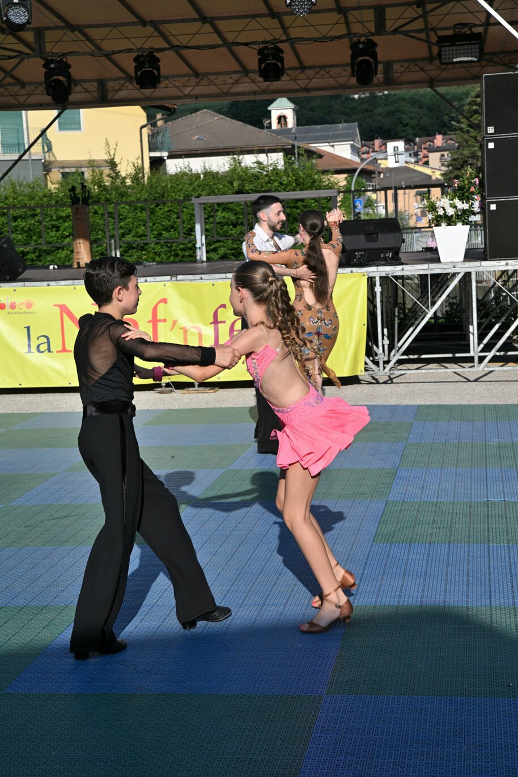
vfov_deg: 28.8
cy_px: 388
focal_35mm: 70
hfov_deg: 19.5
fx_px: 1511
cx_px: 259
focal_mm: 70
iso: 200
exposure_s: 1/500
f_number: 8
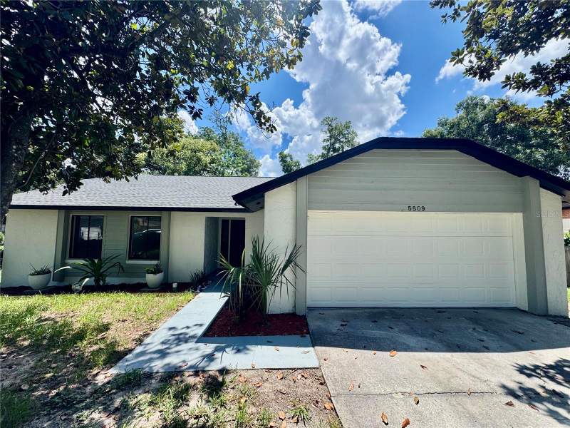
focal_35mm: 14
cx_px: 285
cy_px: 214
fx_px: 231
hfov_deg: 102.1
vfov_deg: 85.7
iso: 50
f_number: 2.2
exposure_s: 1/1020
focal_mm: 2.22
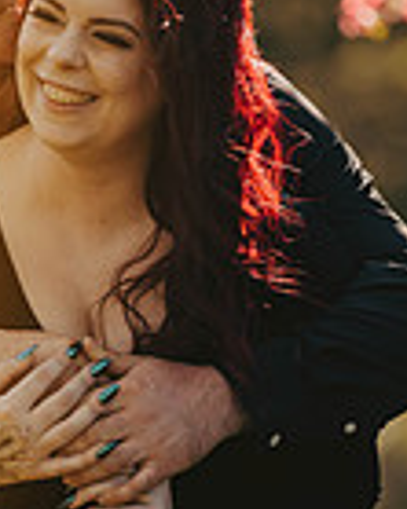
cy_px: 253
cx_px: 147
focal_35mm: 502
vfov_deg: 3.9
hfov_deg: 3.1
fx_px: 7567
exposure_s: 1/1250
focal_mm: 165
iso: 400
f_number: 2.8
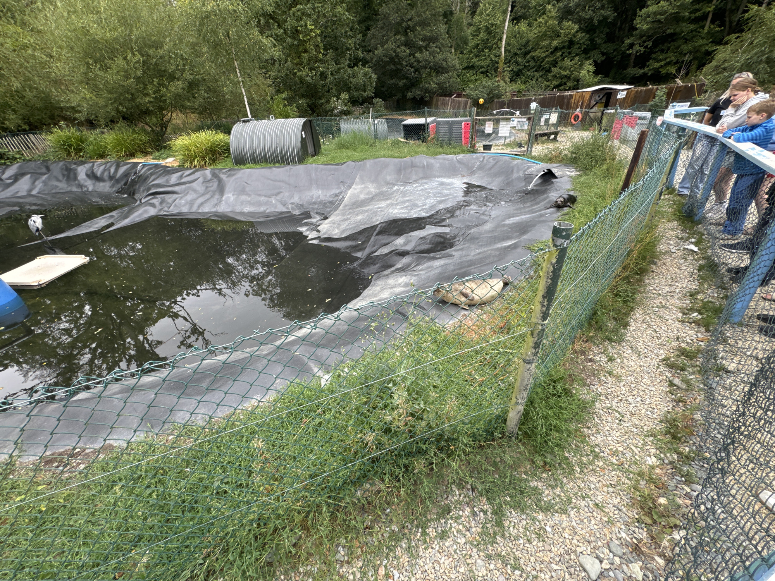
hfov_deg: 102.1
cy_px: 290
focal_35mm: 14
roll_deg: +4.7
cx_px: 388
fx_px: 313
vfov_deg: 85.7
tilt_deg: -33.4
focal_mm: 2.22
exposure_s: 1/119
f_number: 2.2
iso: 40
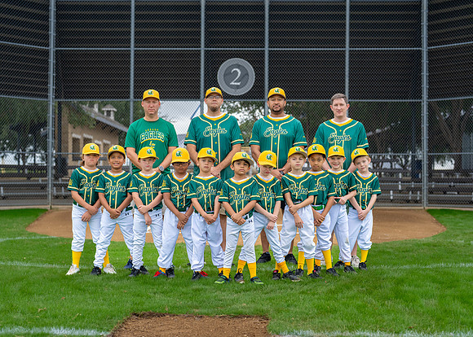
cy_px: 180
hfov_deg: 34.5
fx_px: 761
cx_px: 228
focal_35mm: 57
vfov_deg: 25.0
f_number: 2.5
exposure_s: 1/1000
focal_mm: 50
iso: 320
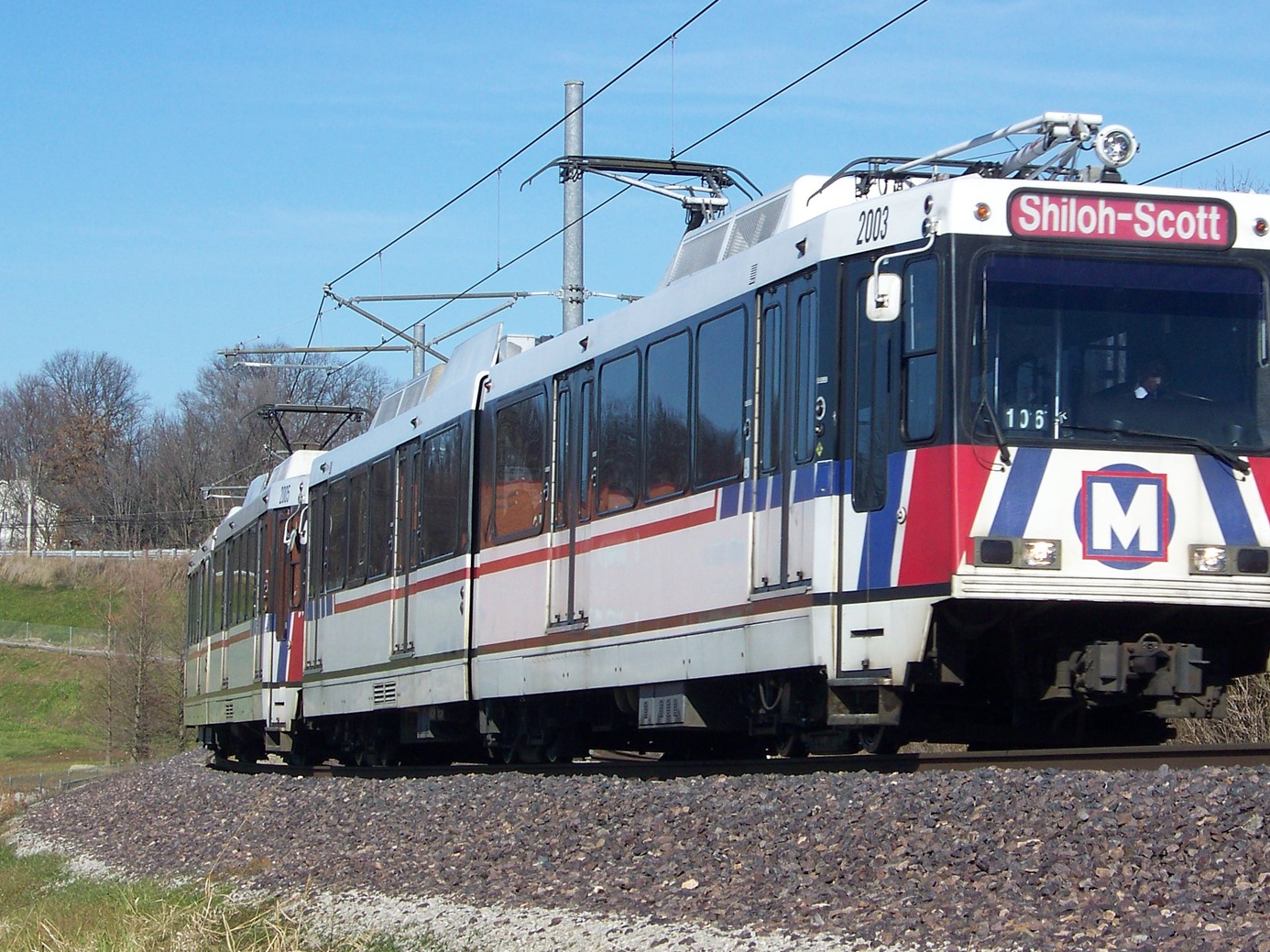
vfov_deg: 11.1
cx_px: 855
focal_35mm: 133
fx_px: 4879
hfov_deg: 14.8
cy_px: 343
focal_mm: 16.2
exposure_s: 1/500
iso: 64
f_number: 5
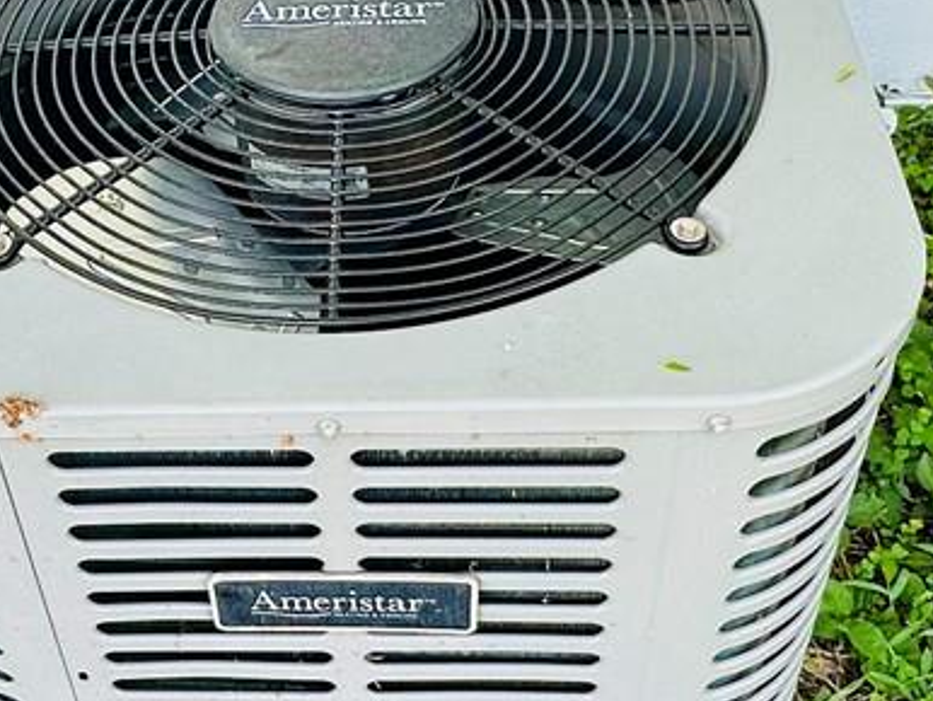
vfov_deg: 25.2
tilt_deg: -42.6
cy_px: 314
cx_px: 290
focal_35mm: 58
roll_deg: +1.0
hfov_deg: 32.8
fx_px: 1564
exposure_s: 1/171
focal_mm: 2.22
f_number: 2.2
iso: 40
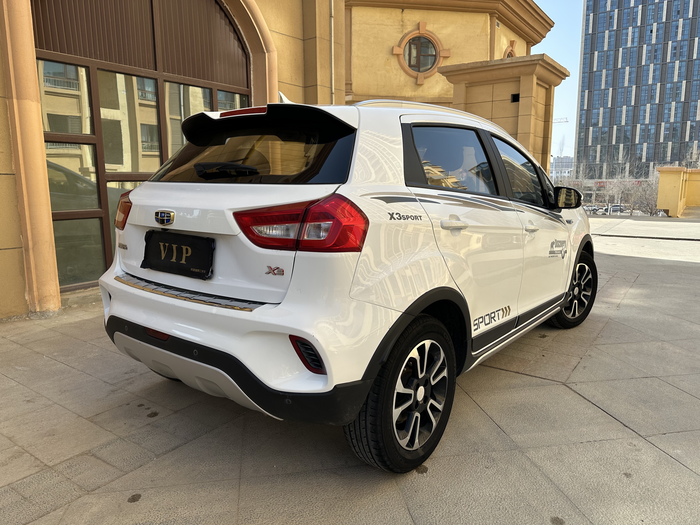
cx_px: 350
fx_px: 485
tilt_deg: -7.9
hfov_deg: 71.6
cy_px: 262
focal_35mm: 24
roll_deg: +1.5
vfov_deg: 56.8
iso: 80
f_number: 1.78
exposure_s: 1/2070
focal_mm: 6.86
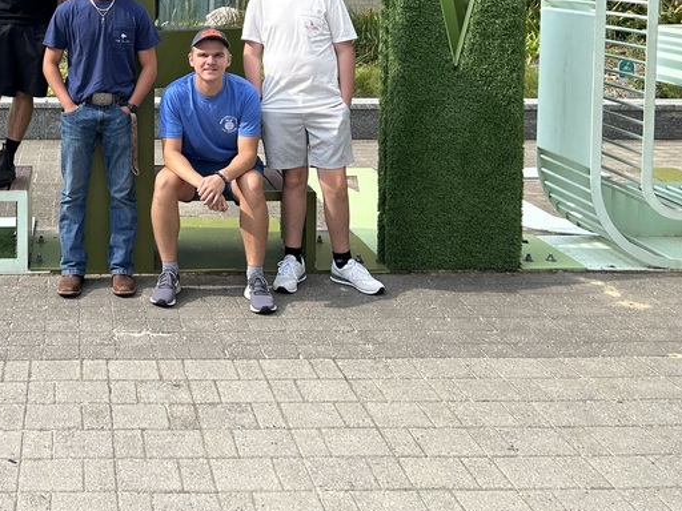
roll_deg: -0.6
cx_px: 95
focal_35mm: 52
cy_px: 19
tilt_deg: -3.1
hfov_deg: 35.1
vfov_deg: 26.7
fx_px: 1024
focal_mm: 5.7
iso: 50
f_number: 1.5
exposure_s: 1/1252
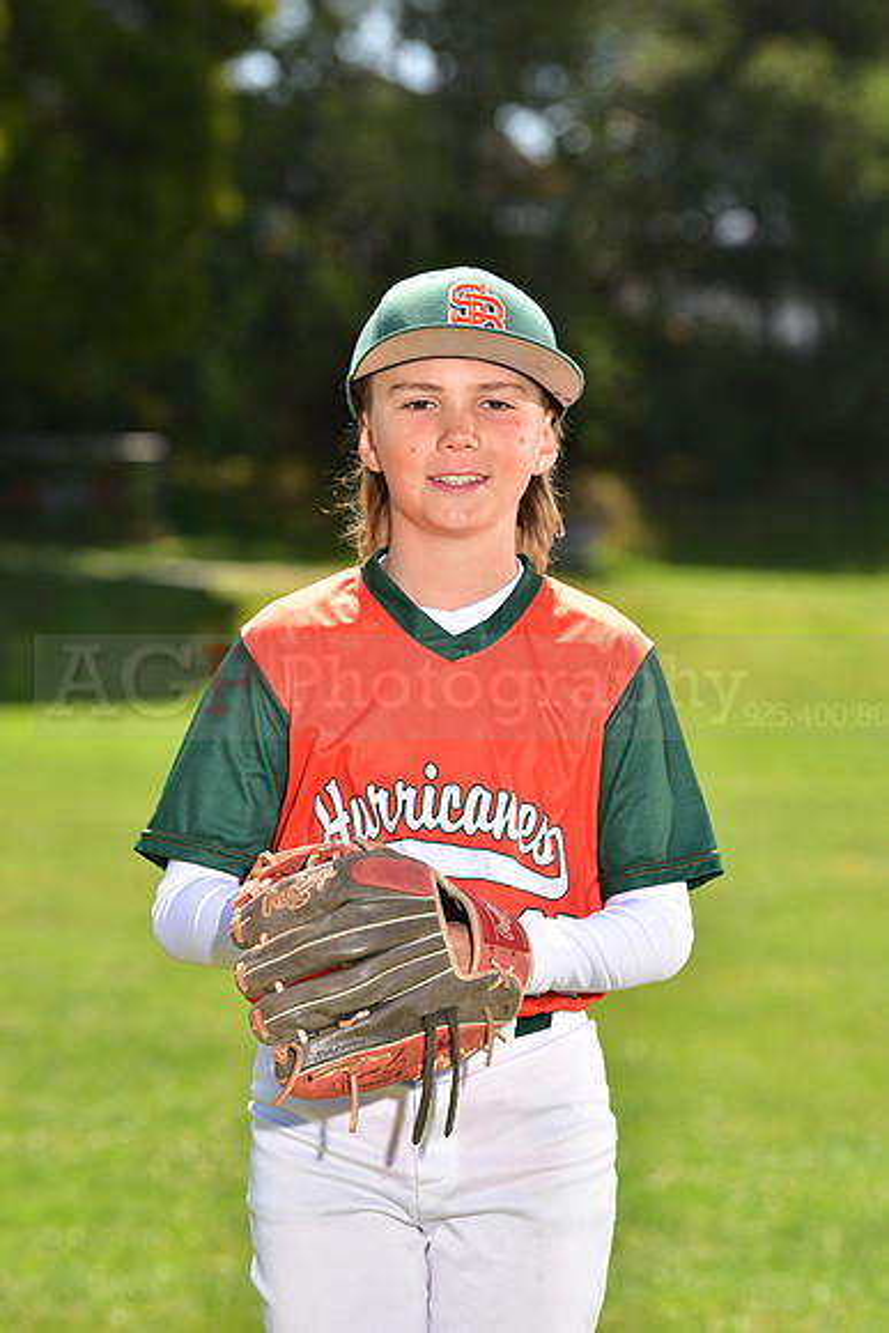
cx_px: 444
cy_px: 666
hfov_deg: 9.2
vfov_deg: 13.7
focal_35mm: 150
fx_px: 5553
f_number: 5.6
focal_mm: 150
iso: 80
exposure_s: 1/200
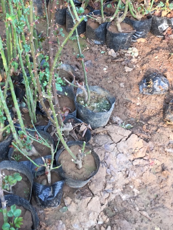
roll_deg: -1.4
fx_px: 347
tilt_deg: -42.4
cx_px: 35
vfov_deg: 36.0
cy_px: 57
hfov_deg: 27.5
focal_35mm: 52
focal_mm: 4.15
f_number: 2.2
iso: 32
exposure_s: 1/100
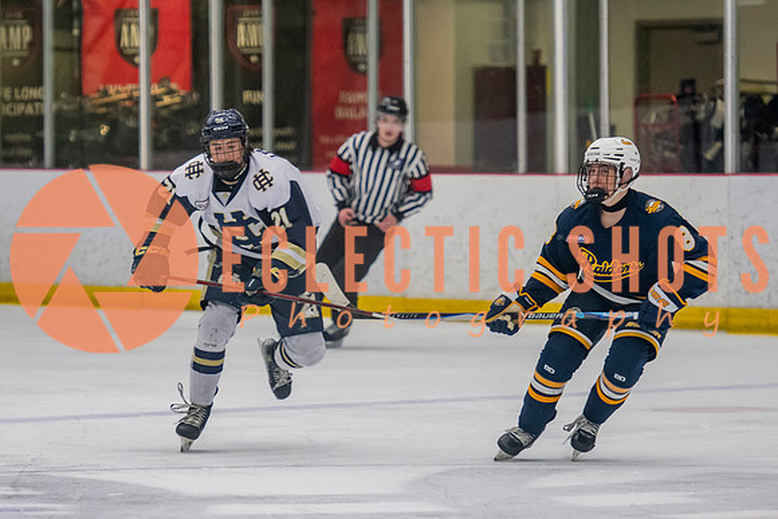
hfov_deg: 7.1
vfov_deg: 4.8
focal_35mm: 288
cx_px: 249
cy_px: 385
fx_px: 6232
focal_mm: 150
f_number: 3.2
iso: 2000
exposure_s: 1/640
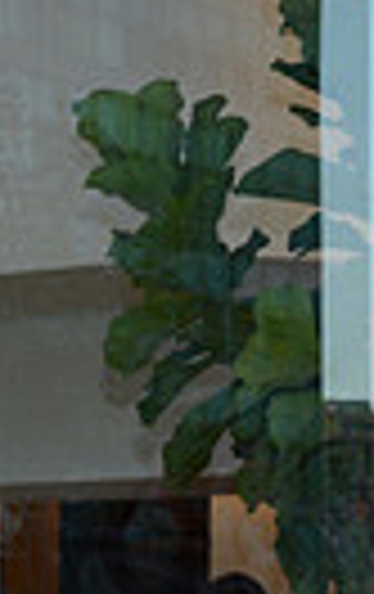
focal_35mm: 143
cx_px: -757
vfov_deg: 14.4
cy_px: 572
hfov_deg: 7.9
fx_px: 2322
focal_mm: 32
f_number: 5.6
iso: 1250
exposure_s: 1/125
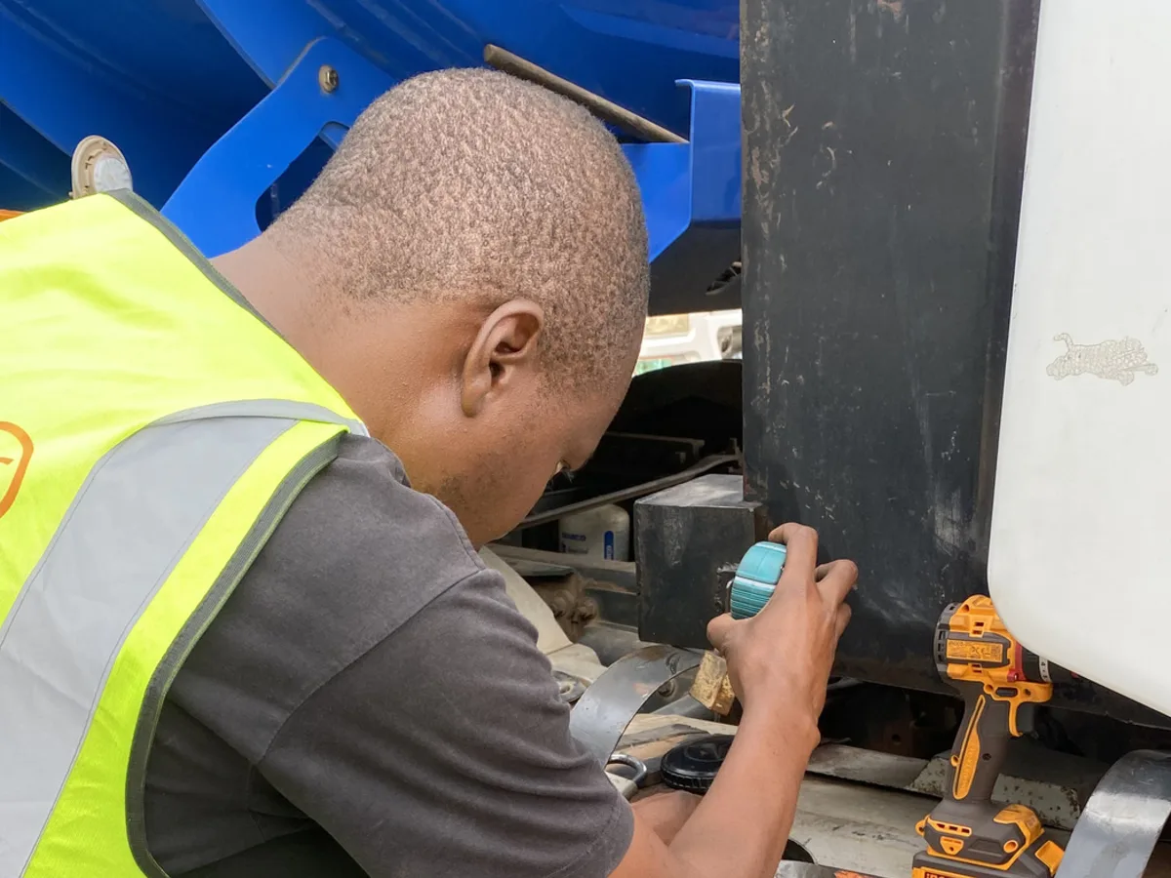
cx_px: 586
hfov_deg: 67.3
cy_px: 439
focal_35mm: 26
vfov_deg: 53.1
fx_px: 880
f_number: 1.8
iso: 32
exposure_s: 1/278
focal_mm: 4.25
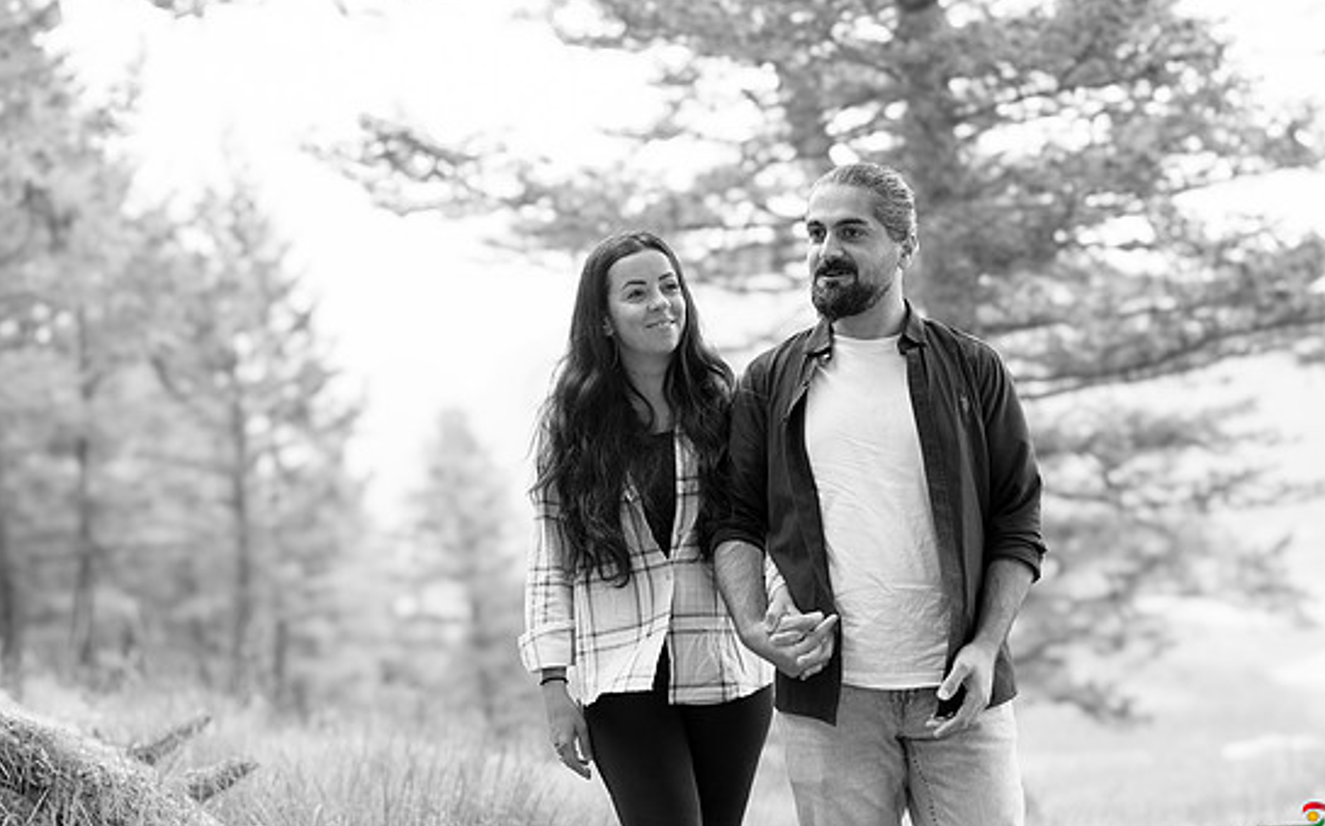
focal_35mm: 38
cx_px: 686
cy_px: 417
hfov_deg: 51.6
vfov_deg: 33.5
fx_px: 1371
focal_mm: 35
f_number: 2
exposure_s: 1/1600
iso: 200
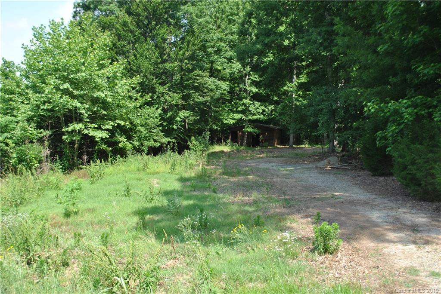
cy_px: 147
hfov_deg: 53.1
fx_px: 441
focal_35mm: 36
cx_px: 220
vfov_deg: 36.9
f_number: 5.6
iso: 100
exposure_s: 1/200
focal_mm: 24
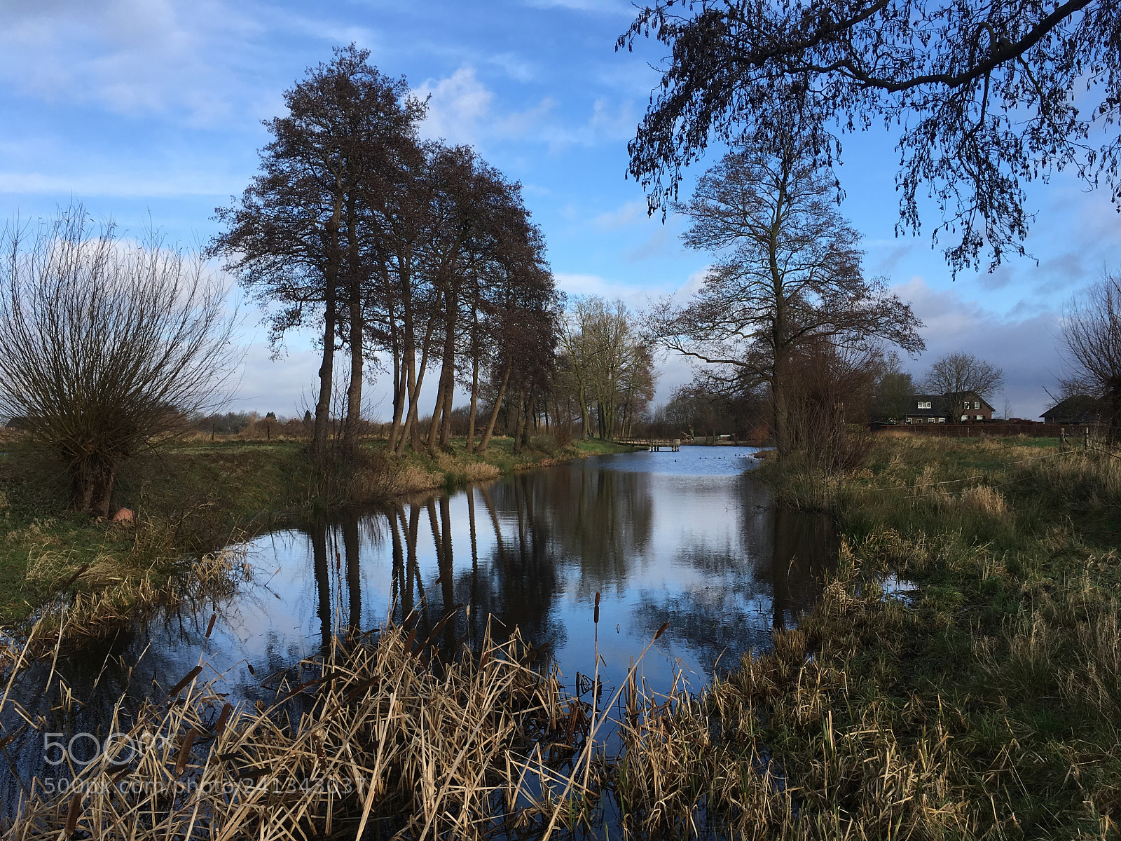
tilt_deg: +0.9
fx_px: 939
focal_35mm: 29
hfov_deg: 61.7
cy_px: 420
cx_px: 560
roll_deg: +0.9
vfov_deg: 48.2
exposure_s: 1/818
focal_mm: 4.15
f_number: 2.2
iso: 25
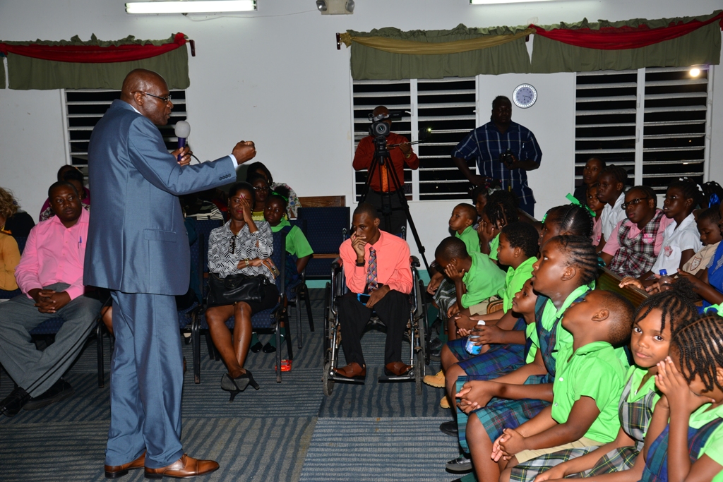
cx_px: 362
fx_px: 763
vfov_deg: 35.1
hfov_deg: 50.7
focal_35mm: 38
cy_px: 241
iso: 500
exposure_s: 1/60
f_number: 6.3
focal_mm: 38
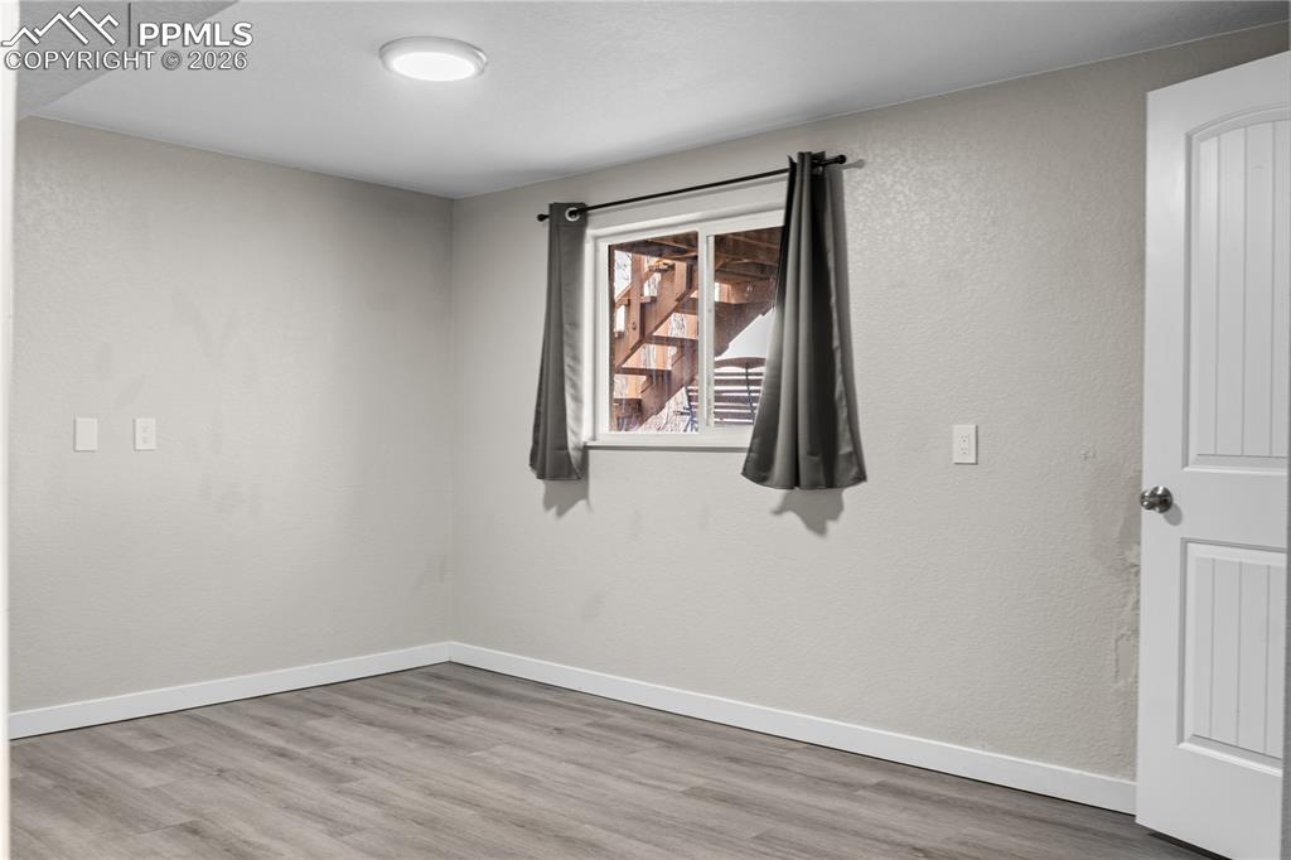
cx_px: 646
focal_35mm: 31
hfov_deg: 60.7
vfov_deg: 42.6
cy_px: 430
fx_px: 1102
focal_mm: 20.5
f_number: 8
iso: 100
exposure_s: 2
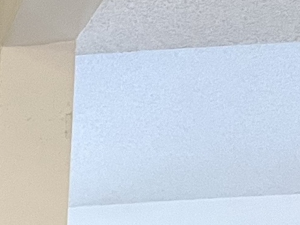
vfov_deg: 7.8
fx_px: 1421
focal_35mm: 164
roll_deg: +1.4
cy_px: 686
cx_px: -545
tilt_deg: -8.6
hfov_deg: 9.8
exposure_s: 1/60
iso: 100
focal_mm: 5.1
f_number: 1.6
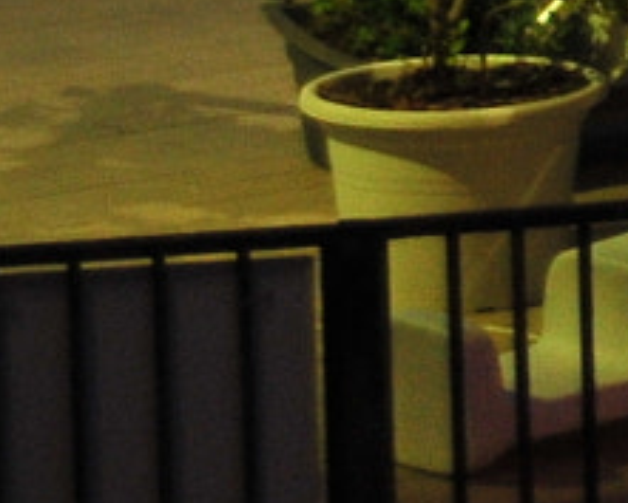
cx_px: 2603
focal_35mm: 391
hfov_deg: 4.5
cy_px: -921
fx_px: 7270
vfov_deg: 3.9
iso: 640
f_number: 4.5
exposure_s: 1/15
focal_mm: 30
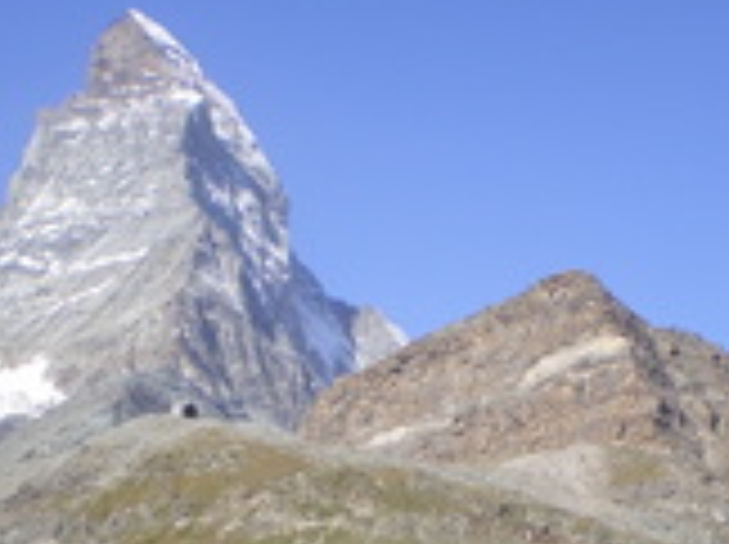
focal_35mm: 94
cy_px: 432
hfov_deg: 20.9
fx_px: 1977
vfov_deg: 15.6
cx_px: 324
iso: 64
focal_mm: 6.3
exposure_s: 1/320
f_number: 4.6
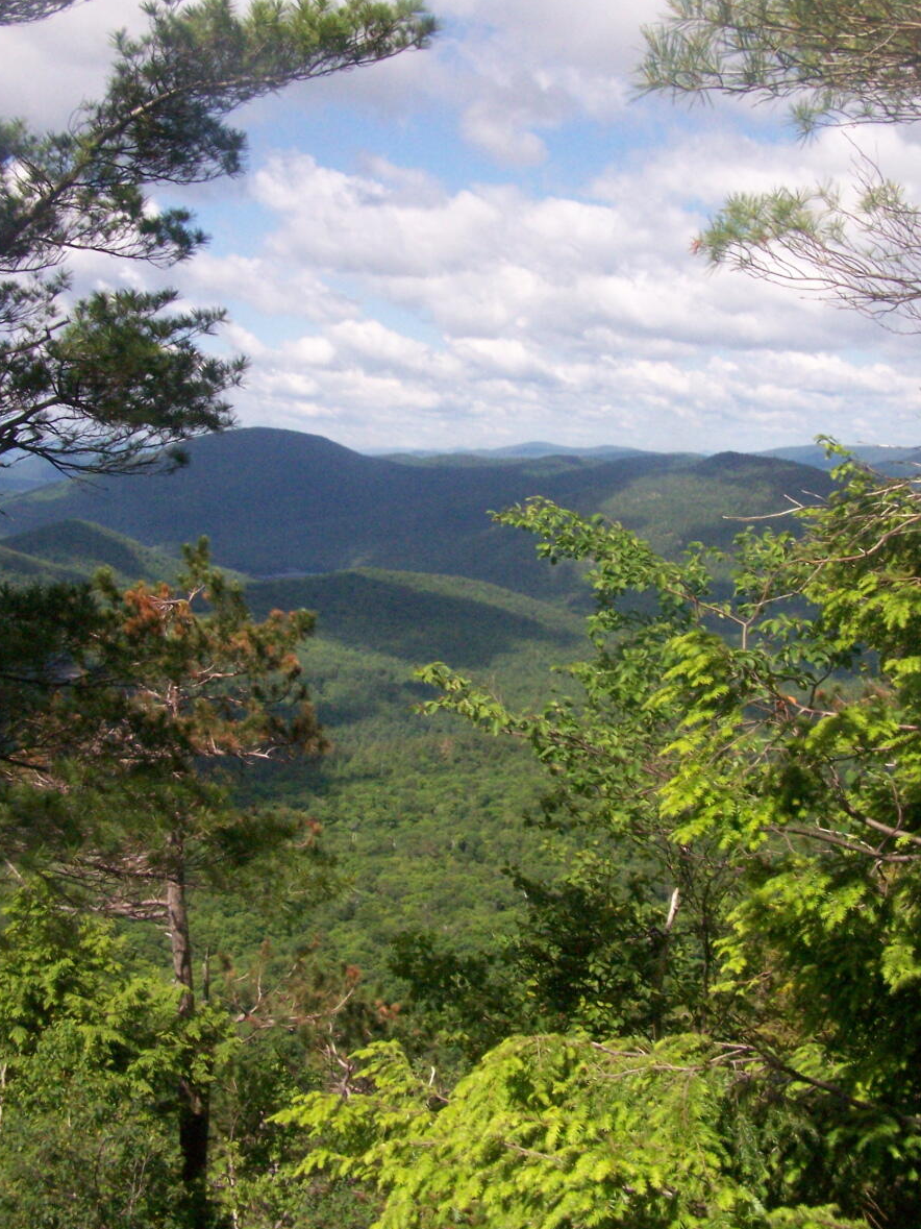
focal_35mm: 44
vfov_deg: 42.9
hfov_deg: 32.8
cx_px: 522
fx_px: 1561
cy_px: 572
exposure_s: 1/1600
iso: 400
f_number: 5.6
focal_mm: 6.3
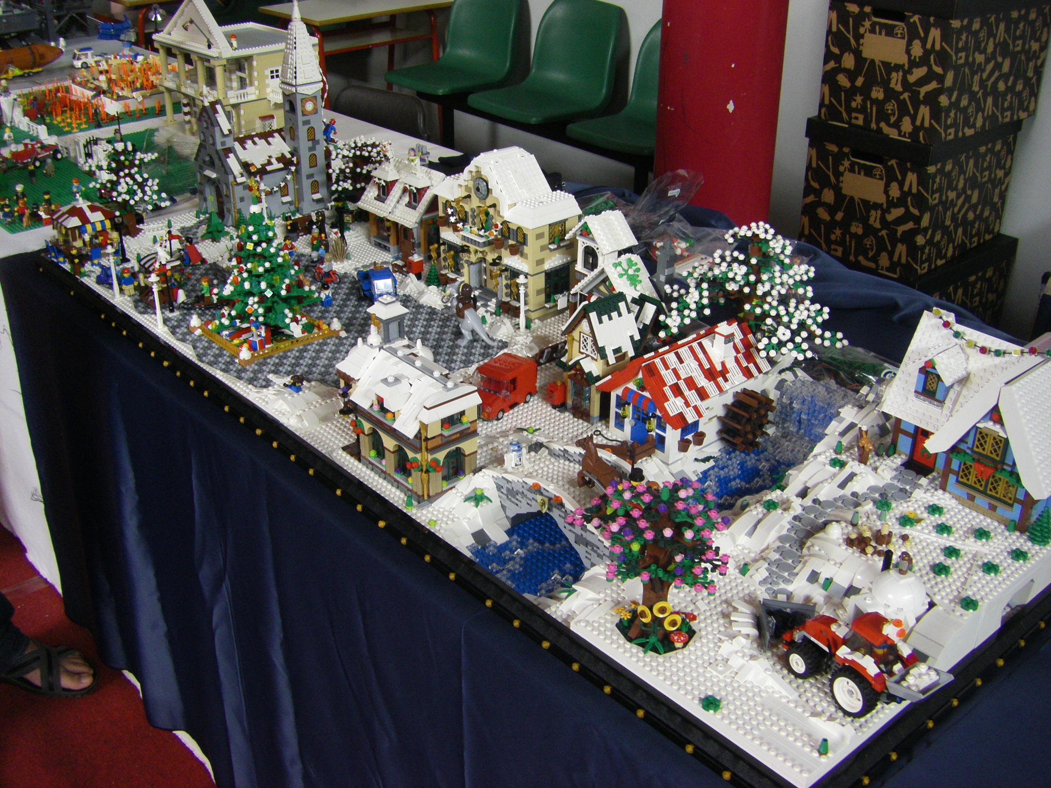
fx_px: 1154
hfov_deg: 49.0
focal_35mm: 38
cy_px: 394
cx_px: 526
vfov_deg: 37.7
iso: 200
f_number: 3.5
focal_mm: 6.3
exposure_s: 1/50
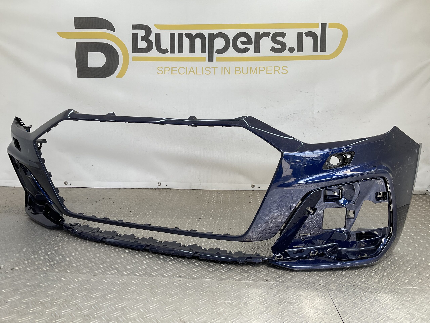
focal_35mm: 29
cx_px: 215
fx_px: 360
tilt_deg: -8.7
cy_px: 162
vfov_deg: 48.2
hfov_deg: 61.7
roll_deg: -2.3
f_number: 1.8
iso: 16
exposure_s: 1/256
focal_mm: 3
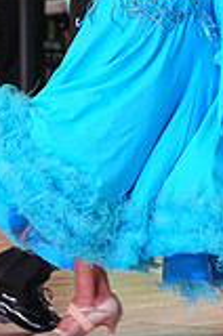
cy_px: -76
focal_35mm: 596
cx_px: 262
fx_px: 5562
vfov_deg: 3.5
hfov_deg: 2.3
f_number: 6.3
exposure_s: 1/200
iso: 4000
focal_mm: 164
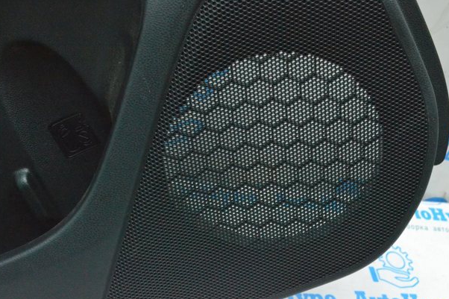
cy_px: 145
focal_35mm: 51
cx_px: 217
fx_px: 636
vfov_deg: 26.5
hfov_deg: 38.9
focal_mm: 32
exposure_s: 1/160
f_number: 9
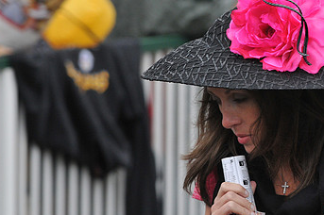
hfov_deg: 2.7
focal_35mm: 761
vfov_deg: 1.8
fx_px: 6842
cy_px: 99
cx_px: 270
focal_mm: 300
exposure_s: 1/800
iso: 800
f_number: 8
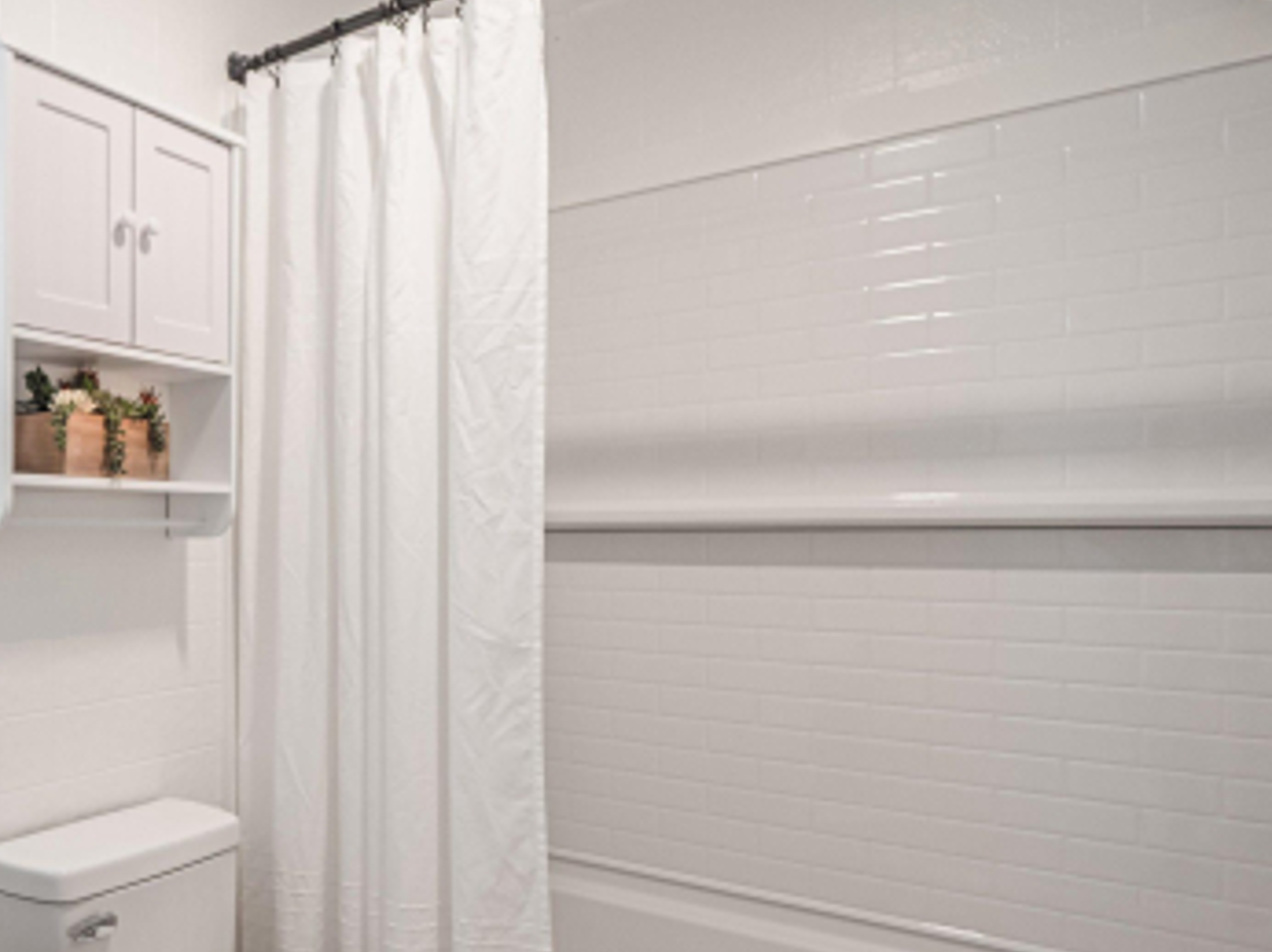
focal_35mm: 27
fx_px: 991
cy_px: 529
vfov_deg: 51.2
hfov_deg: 57.0
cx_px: 145
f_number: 3.5
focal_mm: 7
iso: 200
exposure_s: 1/15
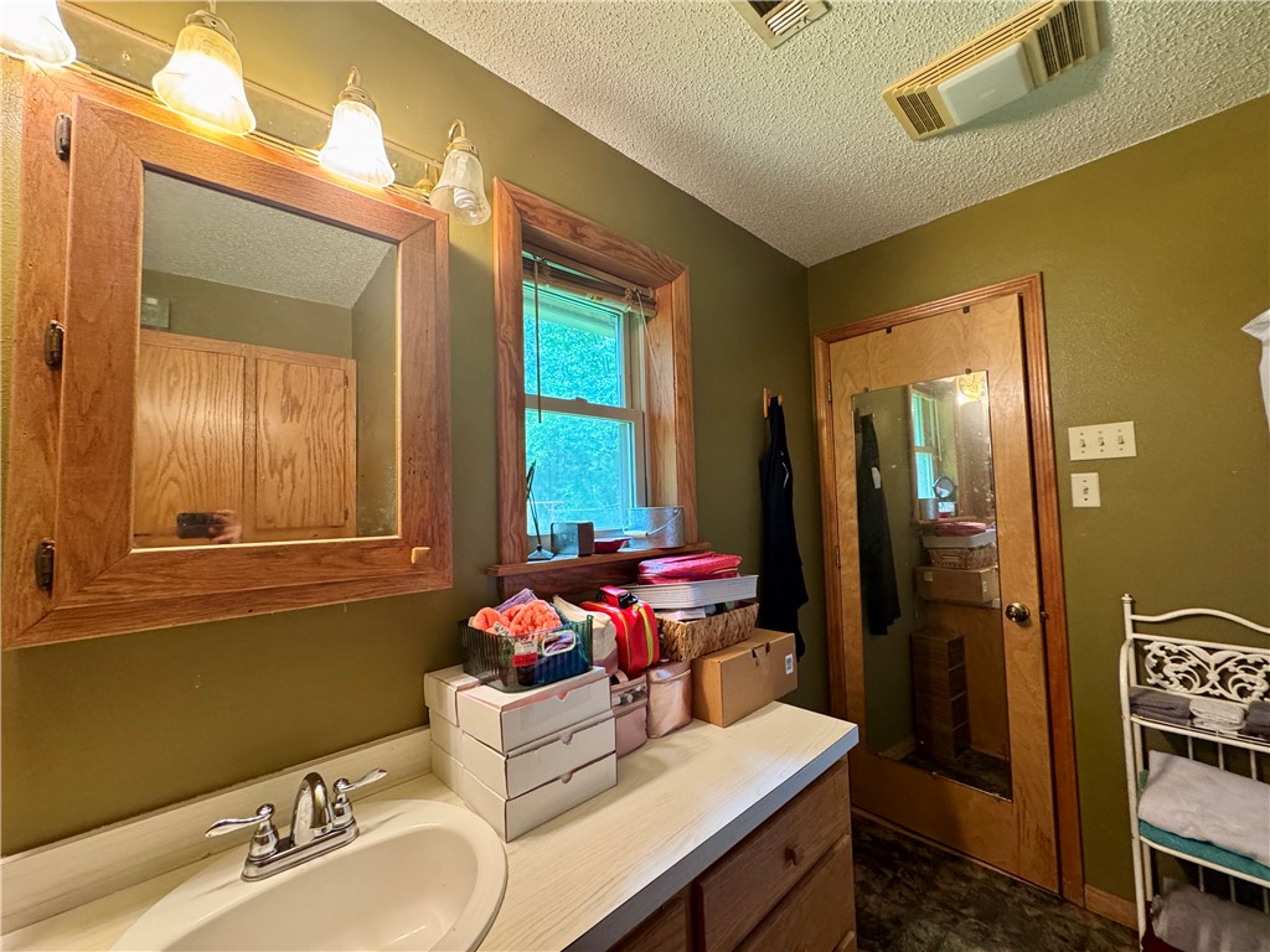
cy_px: 476
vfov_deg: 85.7
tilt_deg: +3.4
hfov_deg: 102.1
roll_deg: +1.4
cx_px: 635
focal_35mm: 14
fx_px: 514
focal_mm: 2.22
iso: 320
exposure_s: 1/60
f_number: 2.2
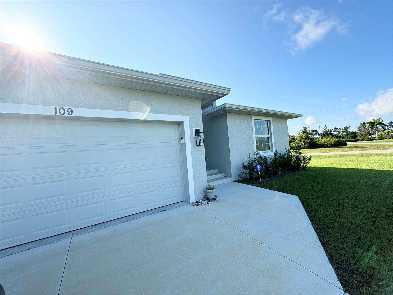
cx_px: 196
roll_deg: +4.5
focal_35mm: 14
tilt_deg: -0.8
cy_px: 148
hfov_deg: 102.1
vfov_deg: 85.7
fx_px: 159
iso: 50
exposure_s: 1/968
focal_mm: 2.22
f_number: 2.2
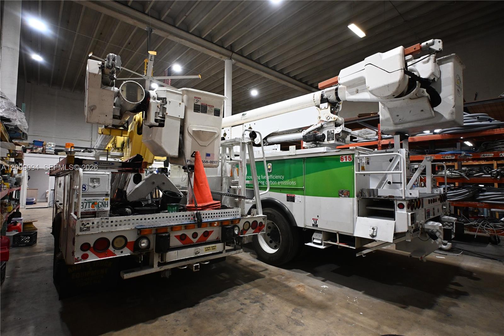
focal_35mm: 18
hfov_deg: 90.0
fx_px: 252
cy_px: 168
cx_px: 252
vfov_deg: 67.4
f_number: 3.5
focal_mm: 12
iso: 1250
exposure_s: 1/125
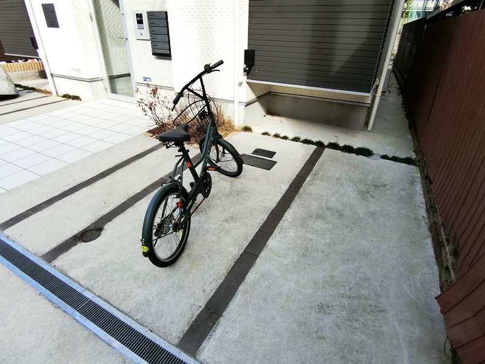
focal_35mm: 19
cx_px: 242
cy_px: 182
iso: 200
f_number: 2.7
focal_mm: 4.06
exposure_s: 1/1000
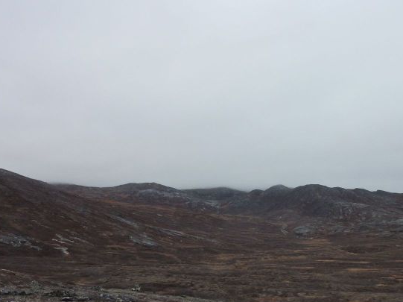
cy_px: 188
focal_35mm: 37
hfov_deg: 49.1
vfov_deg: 38.4
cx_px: 276
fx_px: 430
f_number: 4
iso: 125
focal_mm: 4.1
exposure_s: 1/200
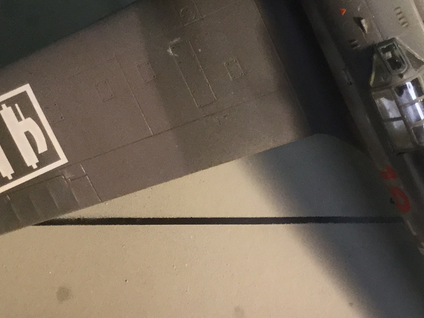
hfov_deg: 21.9
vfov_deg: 16.7
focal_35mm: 88
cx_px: 347
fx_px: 1078
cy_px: 95
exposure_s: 1/30
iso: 64
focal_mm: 3.3
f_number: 2.4
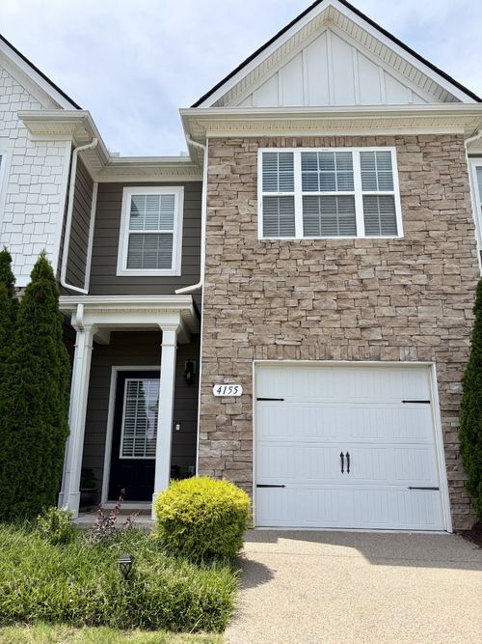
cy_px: 322
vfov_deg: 67.3
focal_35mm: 26
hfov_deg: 53.0
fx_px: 483
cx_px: 241
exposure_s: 1/3125
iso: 64
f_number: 1.6
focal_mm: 5.96
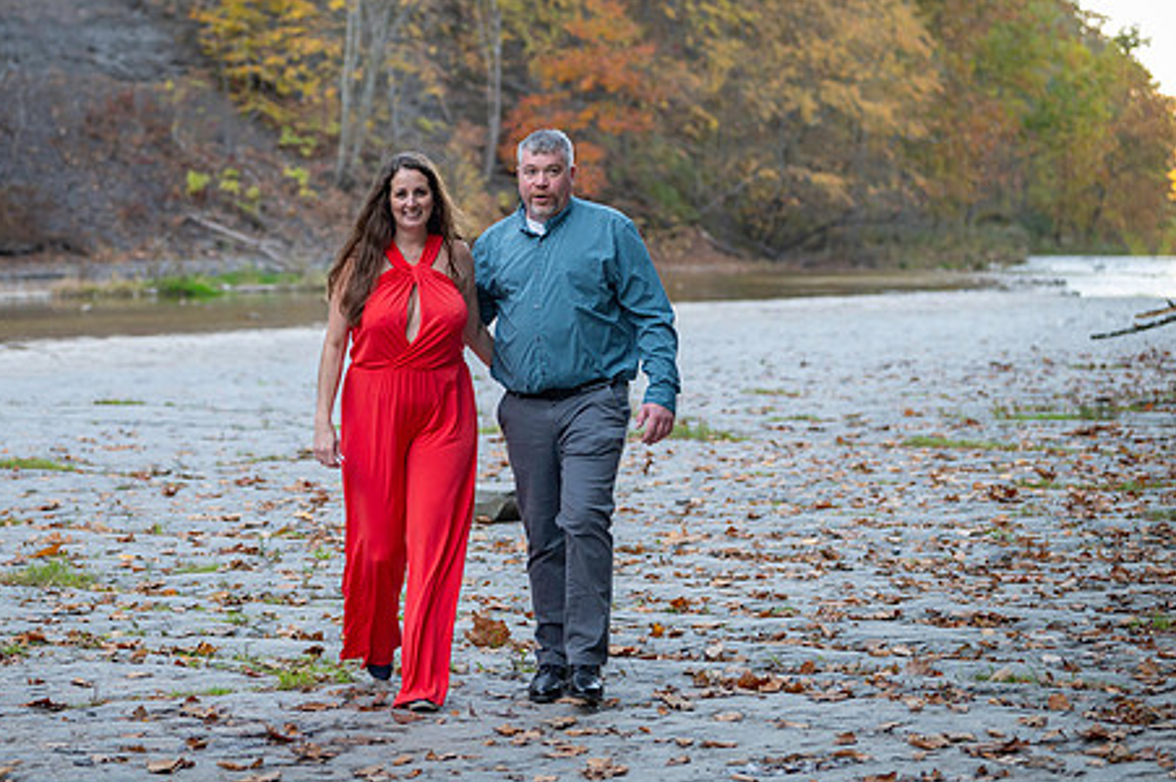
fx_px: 2938
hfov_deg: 22.6
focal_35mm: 90
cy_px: 313
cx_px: 430
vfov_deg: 15.2
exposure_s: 1/500
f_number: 2.8
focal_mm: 70
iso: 640
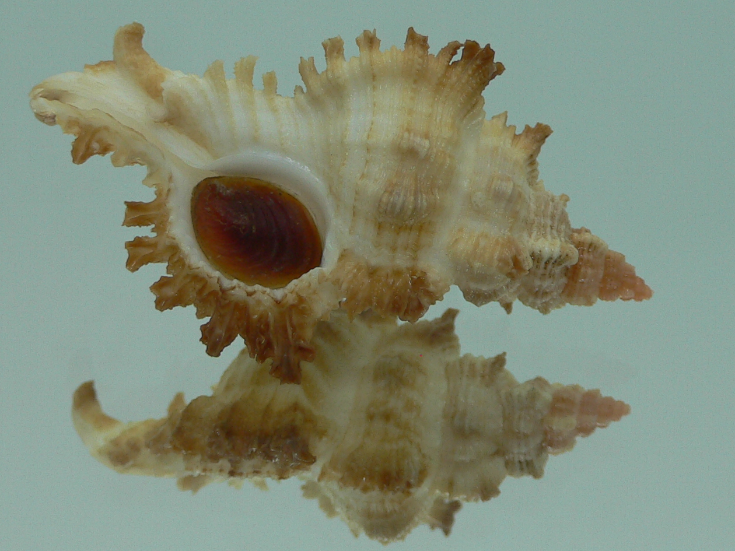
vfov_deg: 26.1
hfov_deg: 34.3
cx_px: 355
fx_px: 1189
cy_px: 269
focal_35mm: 56
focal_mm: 4.6
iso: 80
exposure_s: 1/60
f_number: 2.8
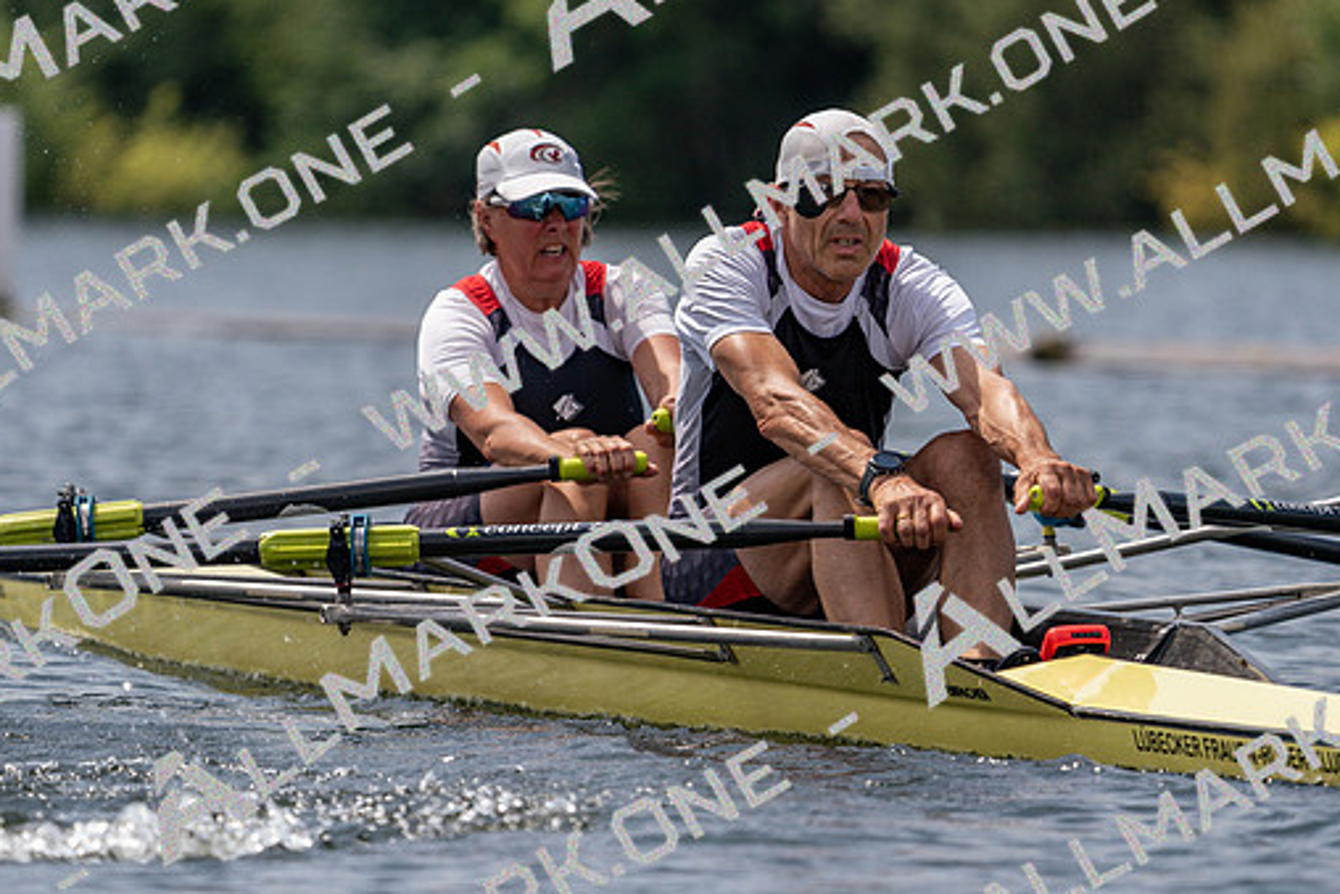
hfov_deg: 4.8
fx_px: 16121
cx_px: 688
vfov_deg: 3.2
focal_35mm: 433
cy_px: 458
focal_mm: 379
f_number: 6.3
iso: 200
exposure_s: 1/1600
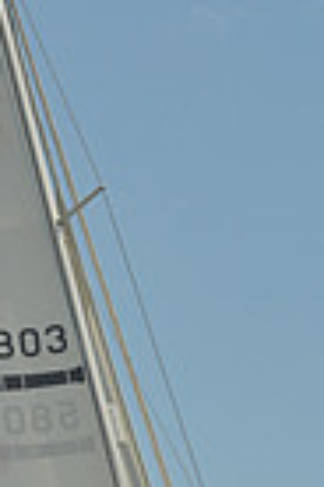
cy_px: 646
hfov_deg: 4.3
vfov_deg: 6.5
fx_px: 4266
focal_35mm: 316
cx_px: 192
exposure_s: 1/800
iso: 400
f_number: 9
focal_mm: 75
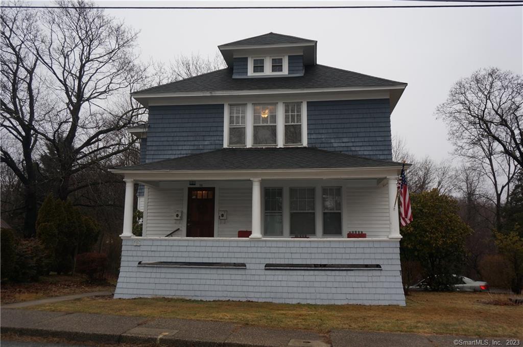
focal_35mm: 30
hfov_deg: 62.0
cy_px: 174
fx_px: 435
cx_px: 262
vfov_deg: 43.5
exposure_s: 1/160
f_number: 4
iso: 100
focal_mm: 20
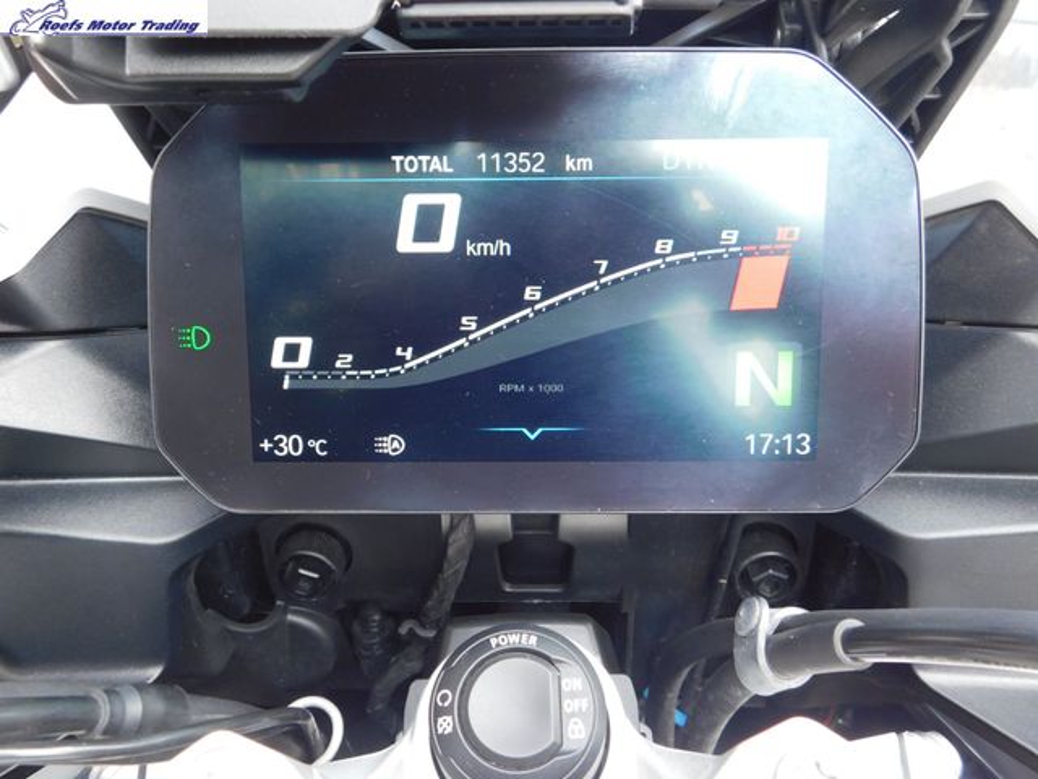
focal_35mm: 30
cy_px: 390
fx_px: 900
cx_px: 519
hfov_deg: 60.0
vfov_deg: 46.8
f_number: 3.2
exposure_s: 1/40
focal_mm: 5.3
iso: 125
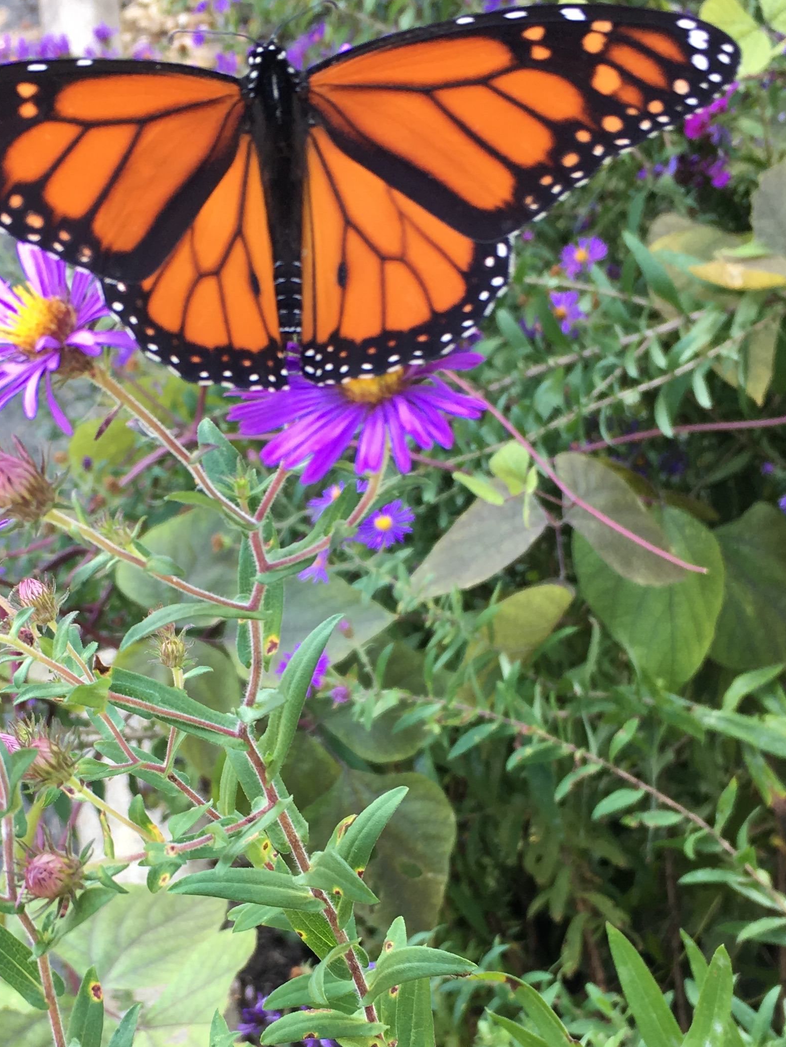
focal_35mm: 56
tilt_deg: -46.7
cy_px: 687
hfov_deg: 26.0
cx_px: 287
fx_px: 1695
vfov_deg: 34.1
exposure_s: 1/60
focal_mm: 4.15
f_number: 2.2
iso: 25
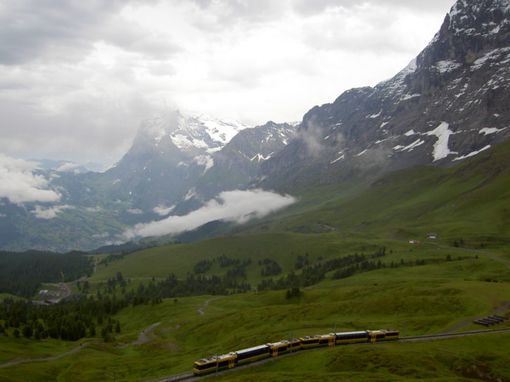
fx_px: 501
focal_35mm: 34
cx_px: 255
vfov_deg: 41.8
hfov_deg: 54.0
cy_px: 191
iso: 50
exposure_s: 1/400
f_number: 4.7
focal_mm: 5.6
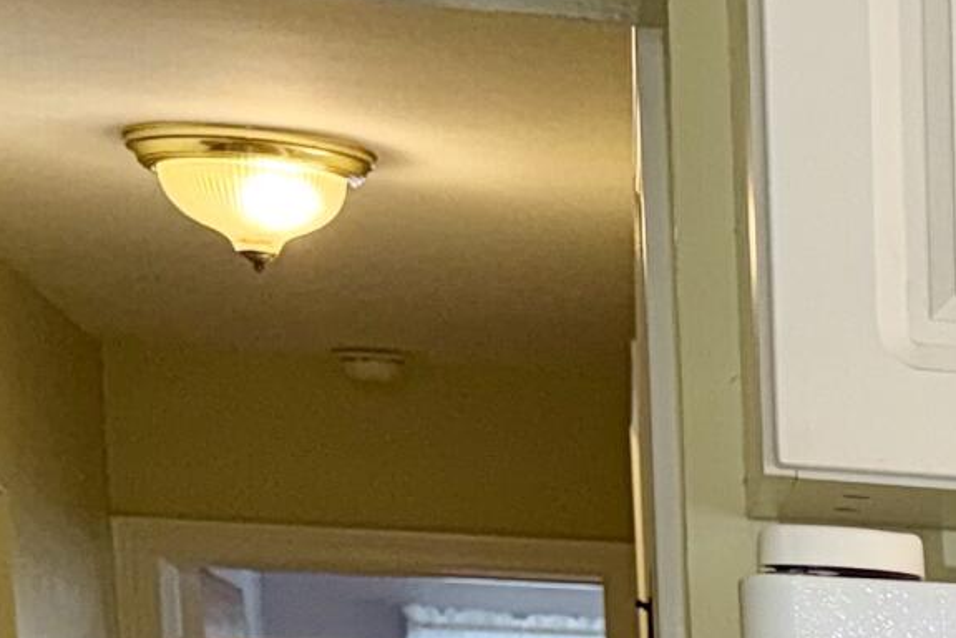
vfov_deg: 9.4
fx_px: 3452
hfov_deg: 13.2
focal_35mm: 130
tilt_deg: -10.2
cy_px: 1515
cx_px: 2005
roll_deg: -2.0
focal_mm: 6.76
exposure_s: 1/38
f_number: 1.78
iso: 50
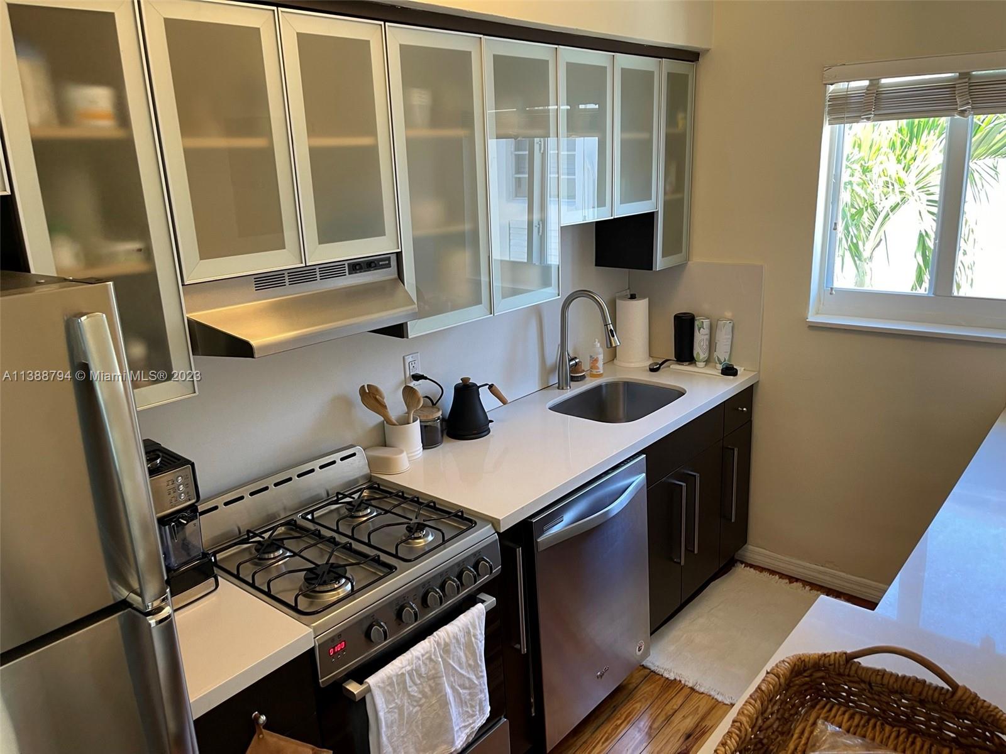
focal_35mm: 26
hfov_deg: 67.3
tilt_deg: -15.0
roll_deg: +3.2
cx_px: 503
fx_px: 756
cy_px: 377
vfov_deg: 53.1
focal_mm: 5.1
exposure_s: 1/71
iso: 125
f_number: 1.6
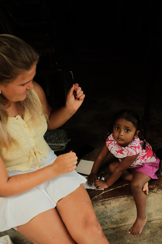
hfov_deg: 35.1
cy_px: 122
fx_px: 256
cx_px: 81
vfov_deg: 50.7
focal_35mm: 38
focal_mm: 25
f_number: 2.5
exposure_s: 1/250
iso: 800
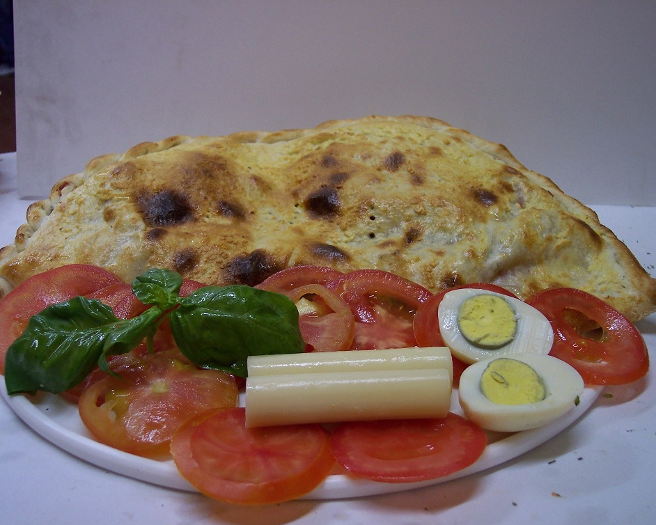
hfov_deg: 45.8
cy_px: 262
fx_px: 777
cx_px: 327
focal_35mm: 40
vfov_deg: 37.3
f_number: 2.8
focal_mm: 8
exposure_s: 1/30
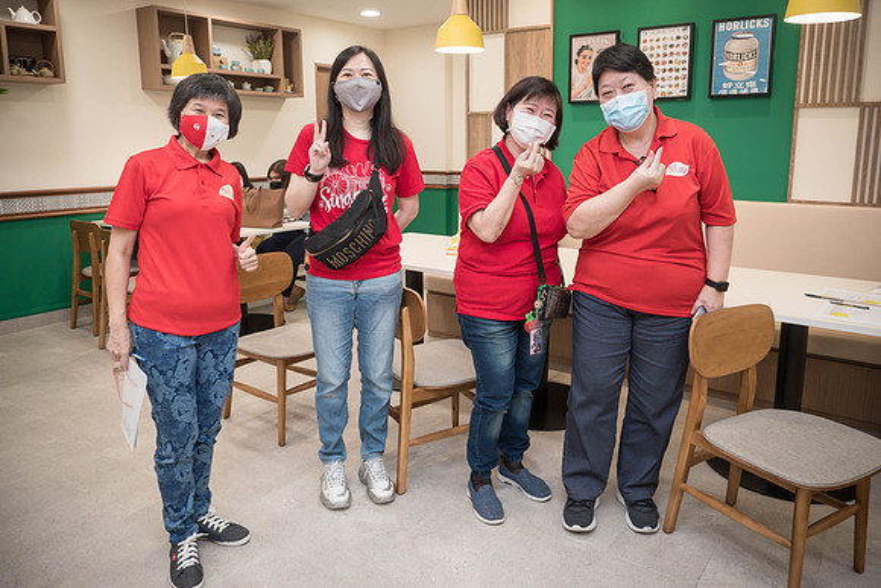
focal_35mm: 26
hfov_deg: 69.7
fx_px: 632
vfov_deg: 49.8
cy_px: 256
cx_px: 456
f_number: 2.8
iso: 400
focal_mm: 12
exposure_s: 1/125
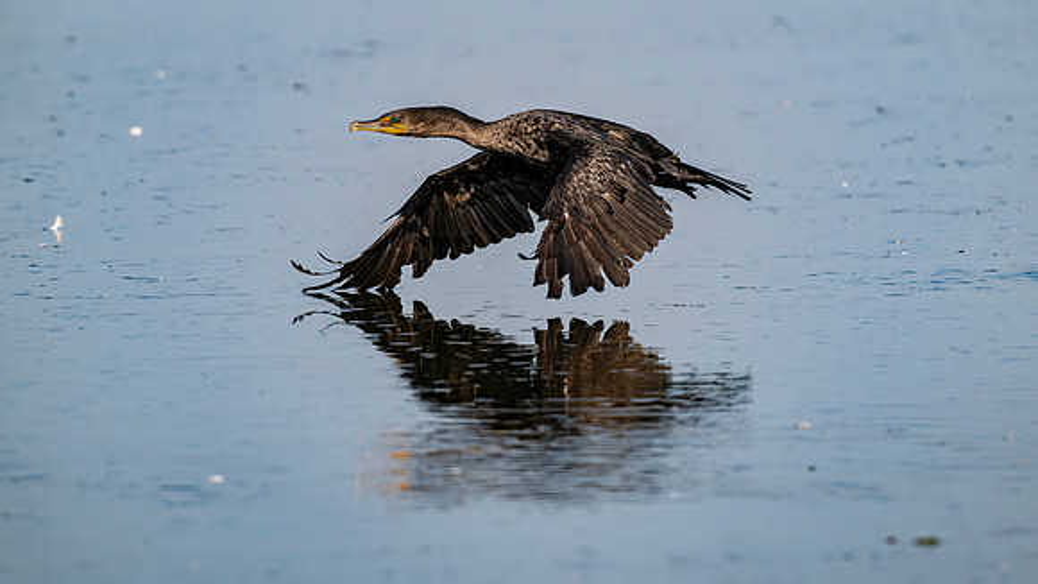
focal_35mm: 741
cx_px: 612
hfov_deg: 2.9
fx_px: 20397
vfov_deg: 1.6
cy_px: 176
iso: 1100
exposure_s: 1/2500
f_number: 8
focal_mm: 600
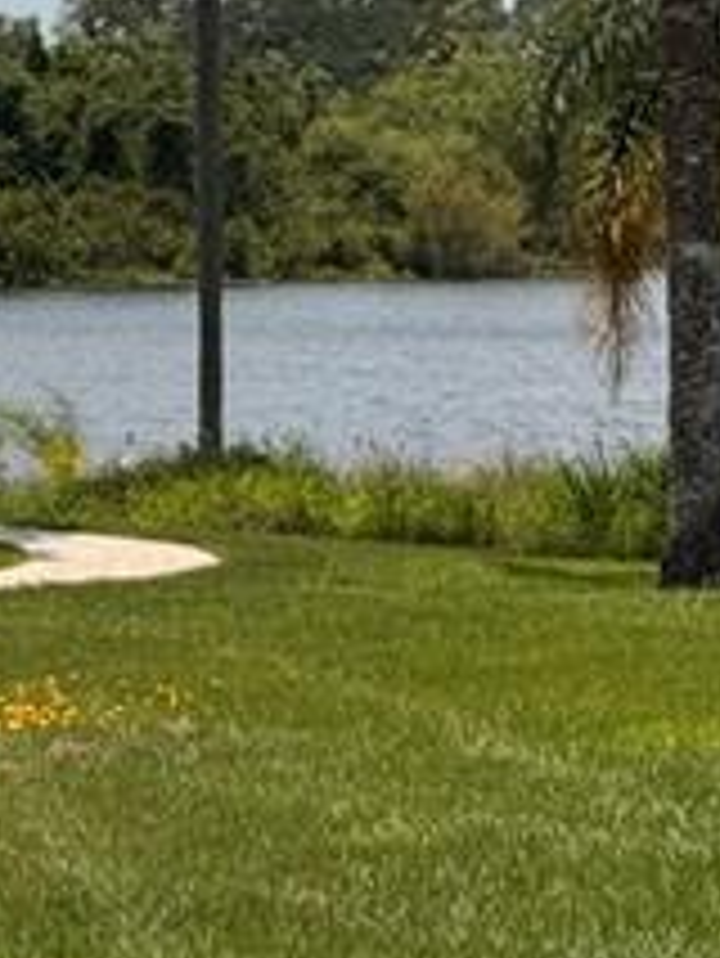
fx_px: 6400
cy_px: -9
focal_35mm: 231
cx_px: -274
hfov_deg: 6.4
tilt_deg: +0.8
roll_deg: -0.5
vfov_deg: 8.5
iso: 64
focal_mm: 6.76
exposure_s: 1/7092
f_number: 1.78
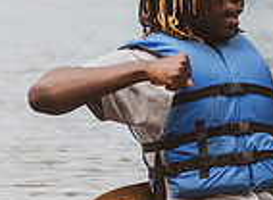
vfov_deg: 4.0
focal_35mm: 368
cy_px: 132
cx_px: 133
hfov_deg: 5.4
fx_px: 2878
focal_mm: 80
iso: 250
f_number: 4
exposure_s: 1/2000
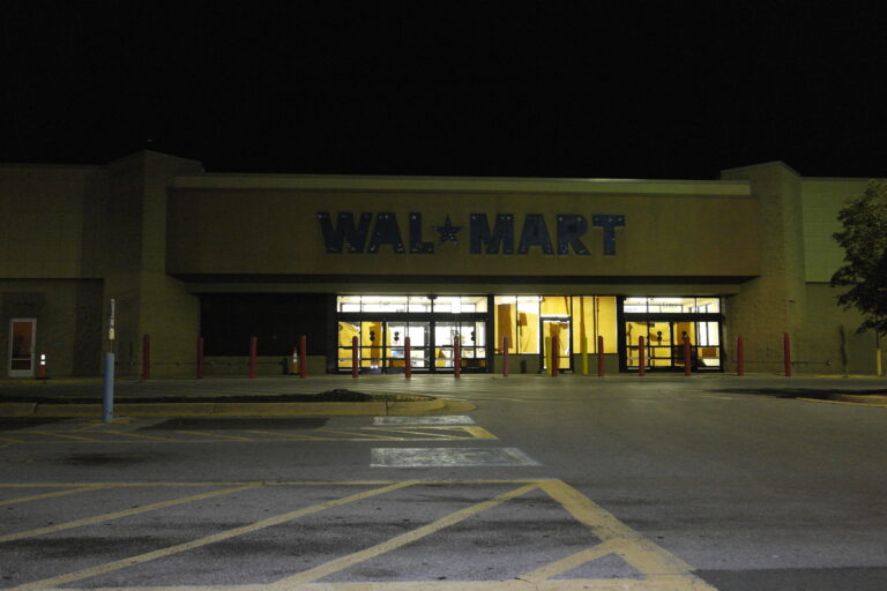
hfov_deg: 61.9
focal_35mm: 30
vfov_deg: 43.6
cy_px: 296
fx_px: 739
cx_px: 444
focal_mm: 20
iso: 1600
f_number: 3.5
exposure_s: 1/20
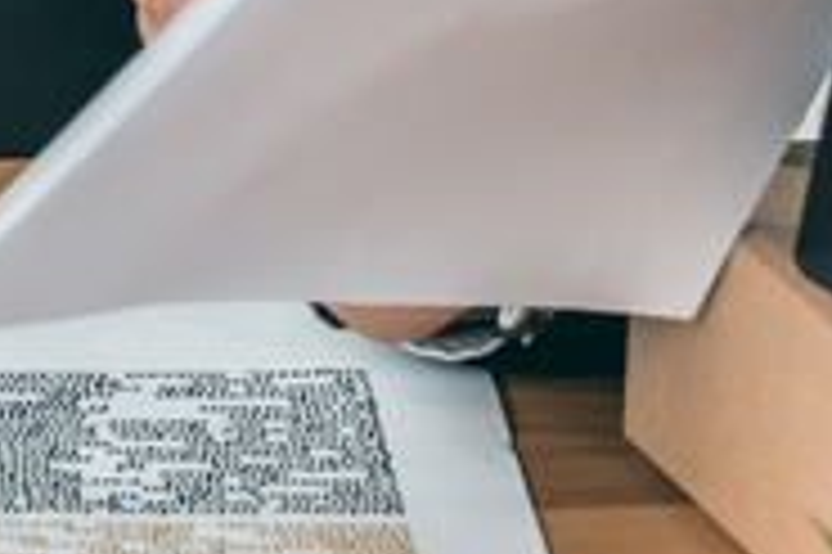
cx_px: -726
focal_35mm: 335
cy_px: -899
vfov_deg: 4.0
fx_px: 7735
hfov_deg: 6.0
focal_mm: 62
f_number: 8
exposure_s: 1/200
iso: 100
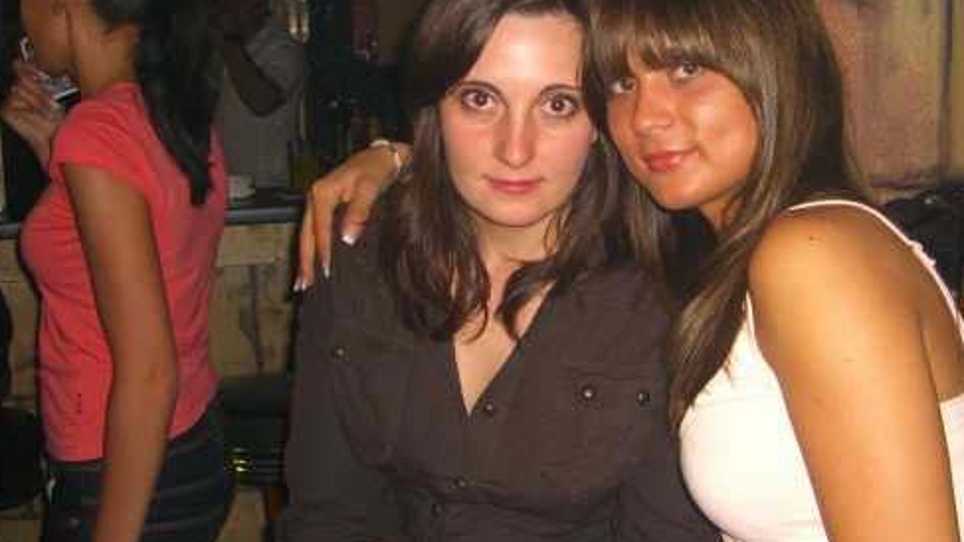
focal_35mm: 51
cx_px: 580
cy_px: 237
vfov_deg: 23.5
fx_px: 1304
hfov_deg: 40.4
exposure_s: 1/60
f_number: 2.8
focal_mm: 7.9
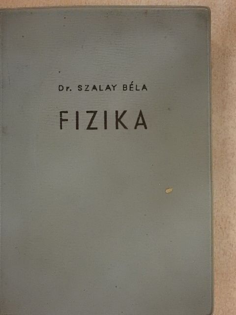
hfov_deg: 29.1
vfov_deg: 38.2
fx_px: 455
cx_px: 118
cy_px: 158
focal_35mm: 50
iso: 1600
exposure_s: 1/80
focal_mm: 9
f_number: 4
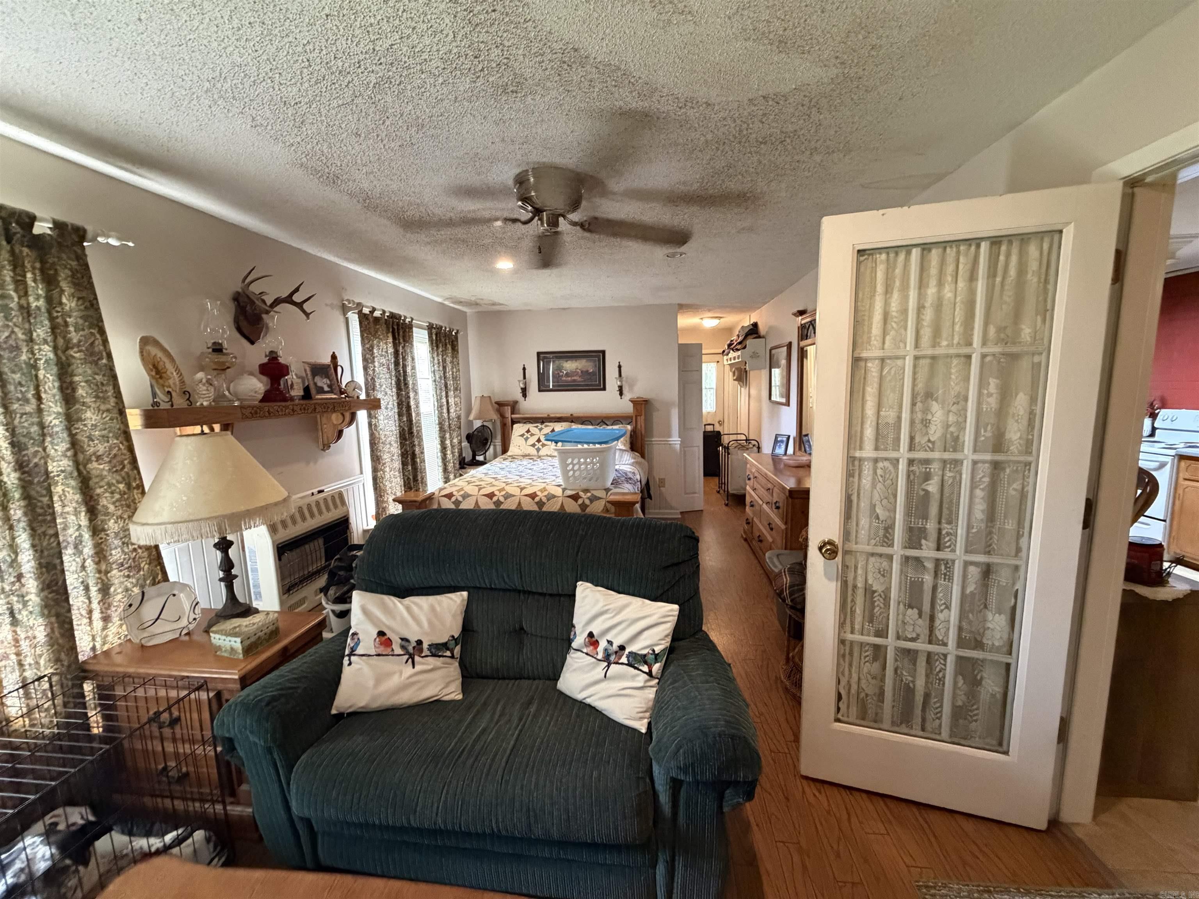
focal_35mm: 14
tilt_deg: -7.1
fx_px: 485
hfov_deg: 102.1
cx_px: 600
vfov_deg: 85.7
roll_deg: +2.3
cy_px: 450
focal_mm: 2.22
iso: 640
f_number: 2.2
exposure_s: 1/60
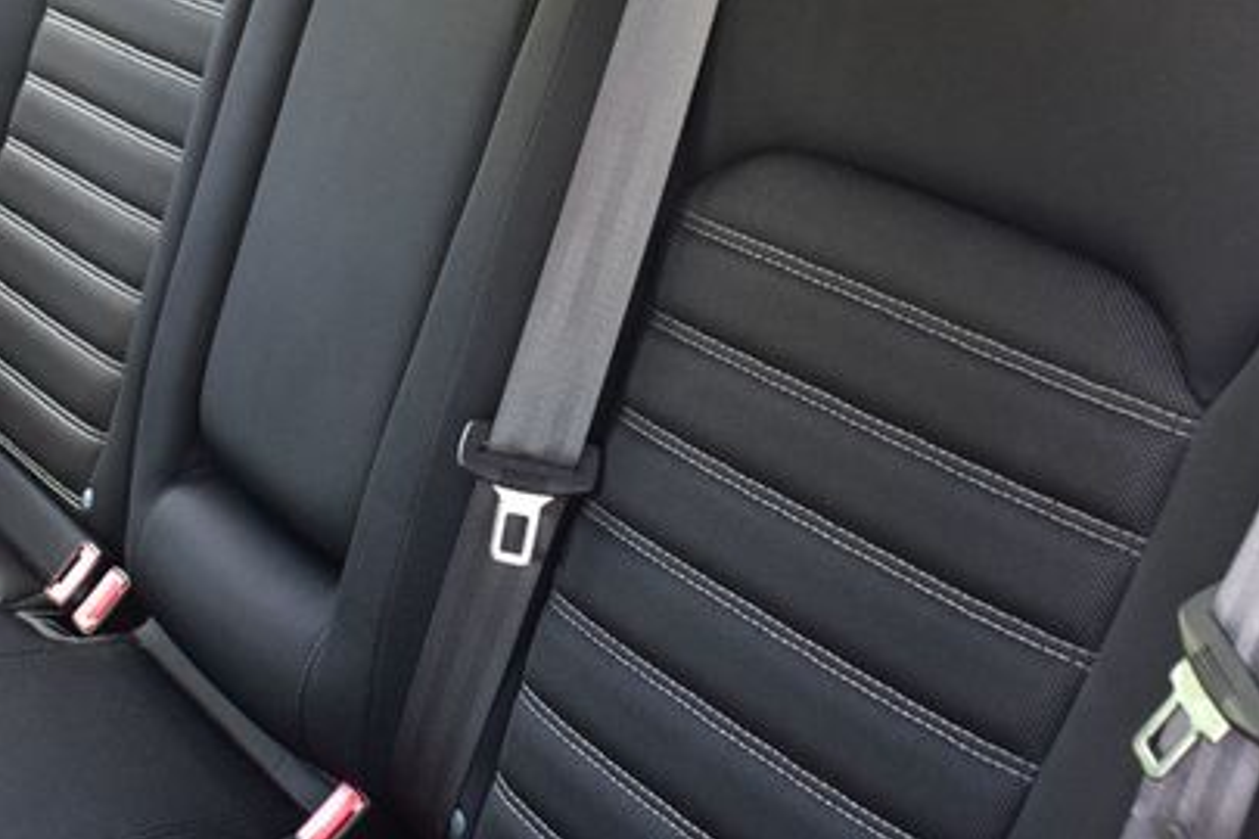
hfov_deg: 39.7
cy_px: 261
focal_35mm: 50
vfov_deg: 26.9
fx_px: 1741
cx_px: 594
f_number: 6.3
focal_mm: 21
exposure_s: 1/15
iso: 400
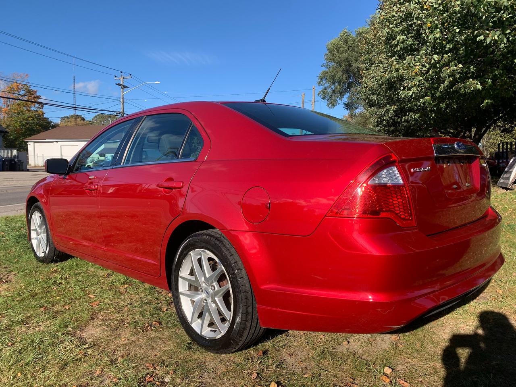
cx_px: 258
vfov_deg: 53.1
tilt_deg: -8.8
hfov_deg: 67.3
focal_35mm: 26
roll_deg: -0.3
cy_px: 194
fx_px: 388
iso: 25
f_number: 1.8
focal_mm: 4.25
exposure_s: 1/1266
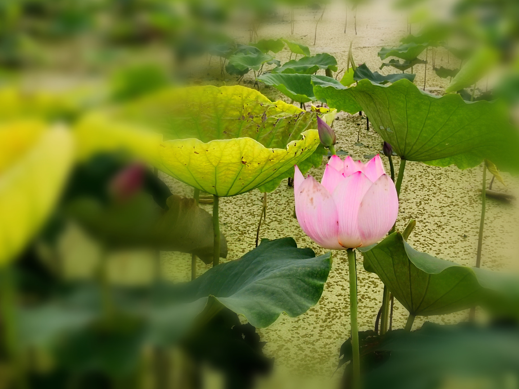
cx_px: 267
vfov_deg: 30.9
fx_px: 705
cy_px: 187
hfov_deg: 40.4
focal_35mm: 47
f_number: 1.6
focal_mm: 3.95
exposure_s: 1/615
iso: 50
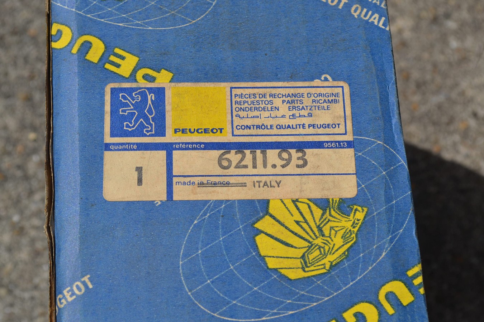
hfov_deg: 26.0
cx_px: 242
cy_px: 161
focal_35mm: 78
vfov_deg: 17.5
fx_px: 1049
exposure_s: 1/320
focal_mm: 52
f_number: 9
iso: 100
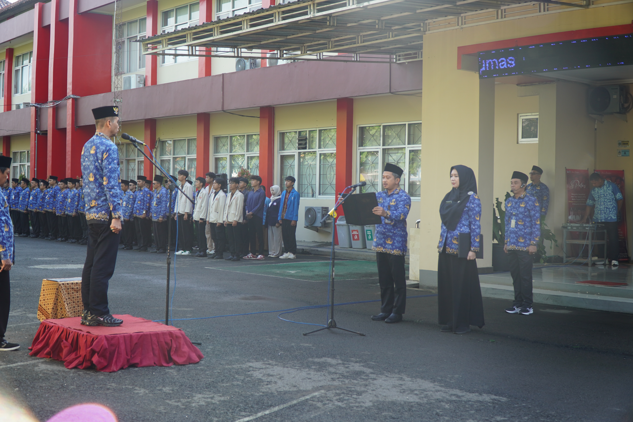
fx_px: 765
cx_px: 316
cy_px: 211
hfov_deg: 45.0
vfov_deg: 30.8
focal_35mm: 44
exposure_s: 1/160
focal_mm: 29
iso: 160
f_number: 4
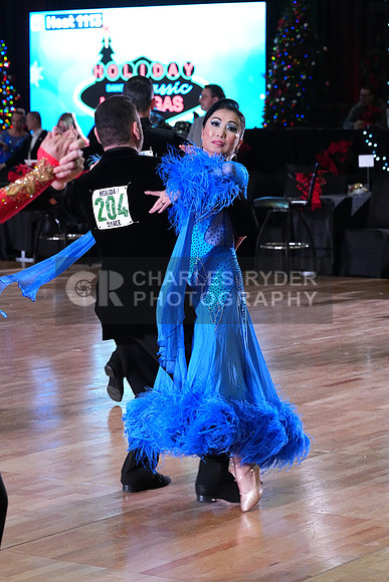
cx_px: 194
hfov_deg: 12.5
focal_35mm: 110
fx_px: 1782
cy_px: 291
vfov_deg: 18.6
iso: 10000
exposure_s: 1/400
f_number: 6.3
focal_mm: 110
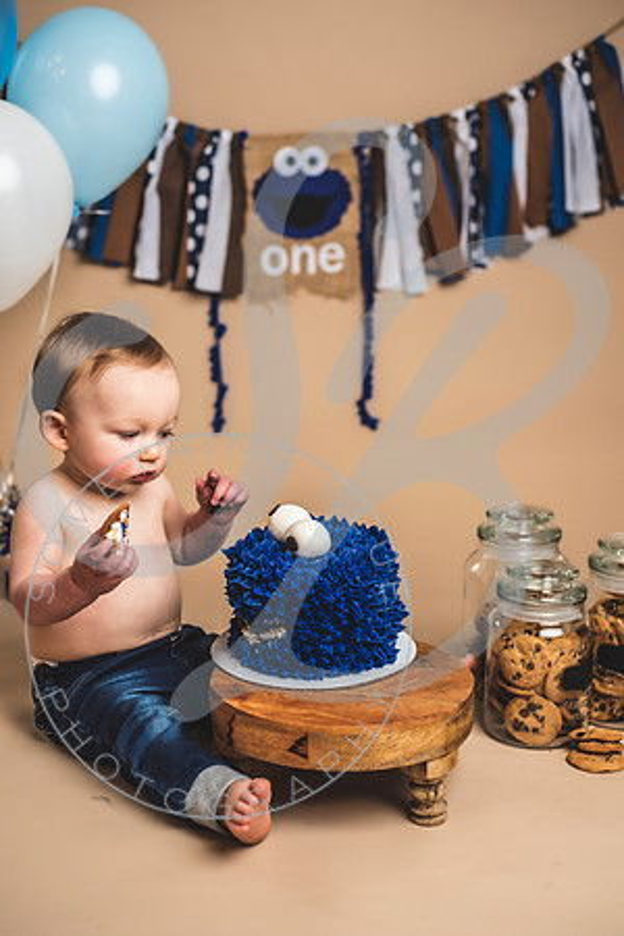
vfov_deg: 39.6
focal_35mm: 50
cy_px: 468
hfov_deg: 27.0
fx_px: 1300
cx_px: 312
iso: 200
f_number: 2.8
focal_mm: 50
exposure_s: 1/125
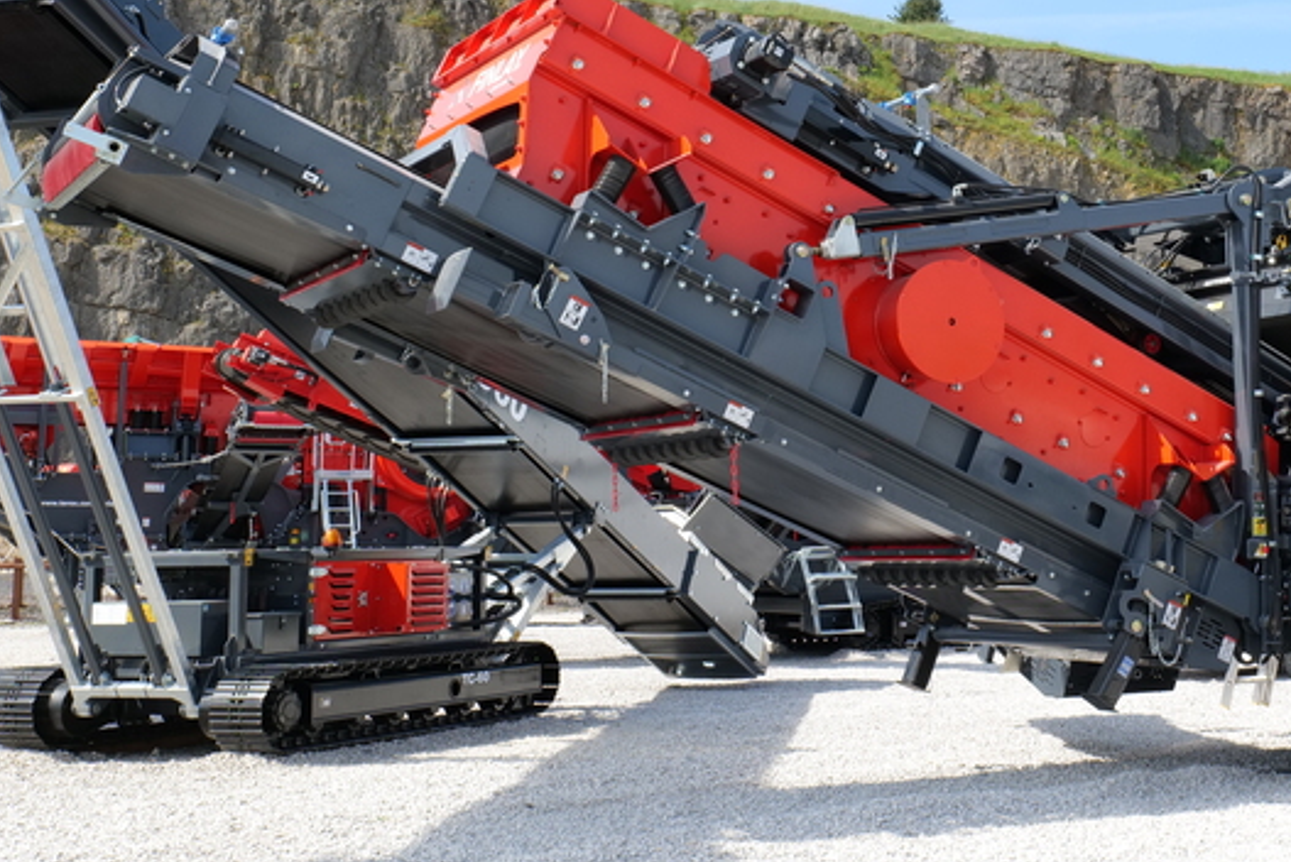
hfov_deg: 34.4
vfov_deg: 24.5
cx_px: 1142
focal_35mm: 55
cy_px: 285
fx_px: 1973
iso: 800
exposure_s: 1/500
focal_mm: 29
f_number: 10
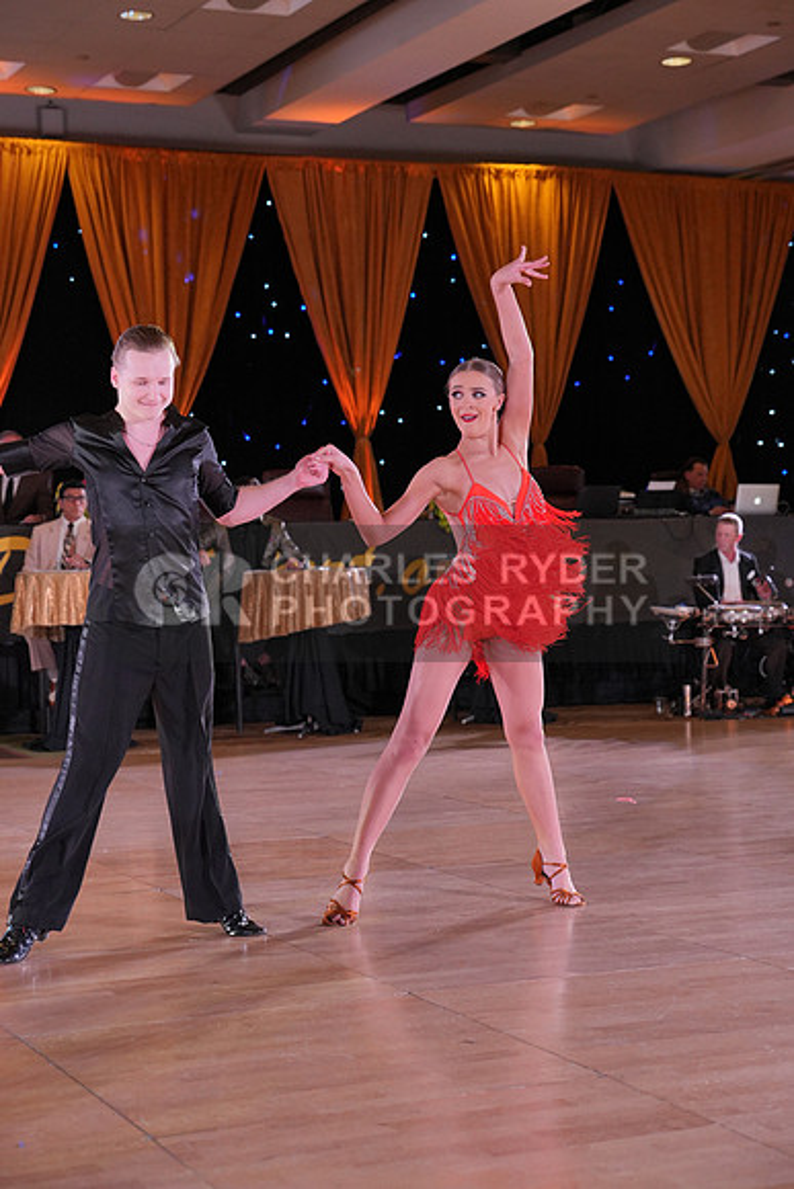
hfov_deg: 20.9
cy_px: 594
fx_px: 2149
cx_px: 397
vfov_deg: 31.0
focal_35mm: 65
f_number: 4
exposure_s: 1/400
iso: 2000
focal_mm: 65
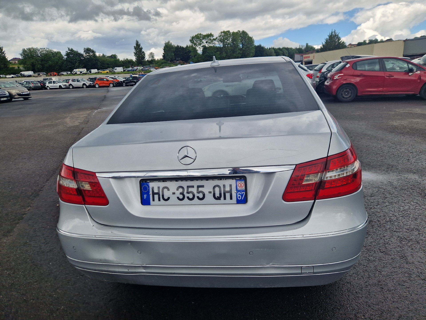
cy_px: 160
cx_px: 213
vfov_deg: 58.9
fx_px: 283
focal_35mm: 23
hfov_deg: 73.9
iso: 50
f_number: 1.8
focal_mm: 5.4
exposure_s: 1/909
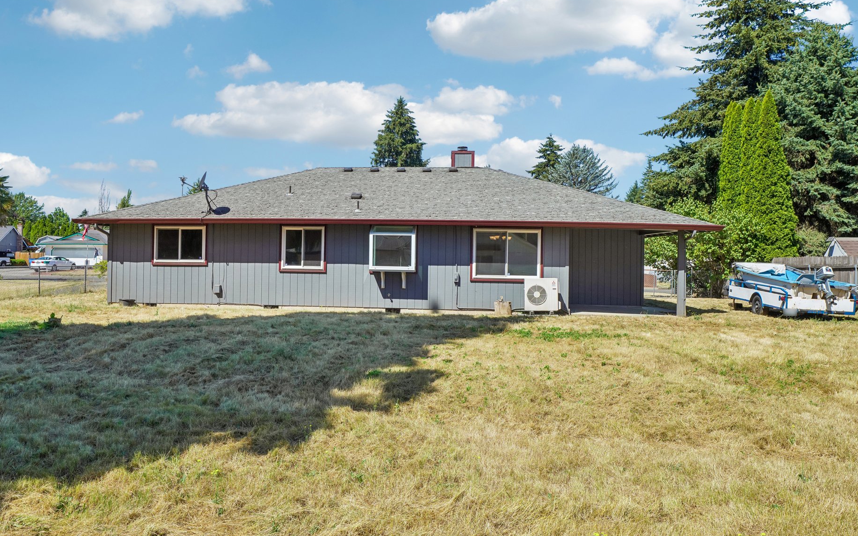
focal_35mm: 24
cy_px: 261
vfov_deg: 51.1
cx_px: 398
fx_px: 561
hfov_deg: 74.7
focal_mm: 21
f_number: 8
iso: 400
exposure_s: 1/800
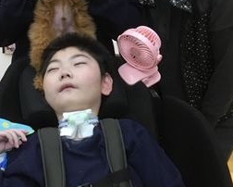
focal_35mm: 72
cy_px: 28
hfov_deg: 26.3
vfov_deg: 20.9
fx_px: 497
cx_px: 92
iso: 50
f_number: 2.4
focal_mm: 3.3
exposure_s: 1/30
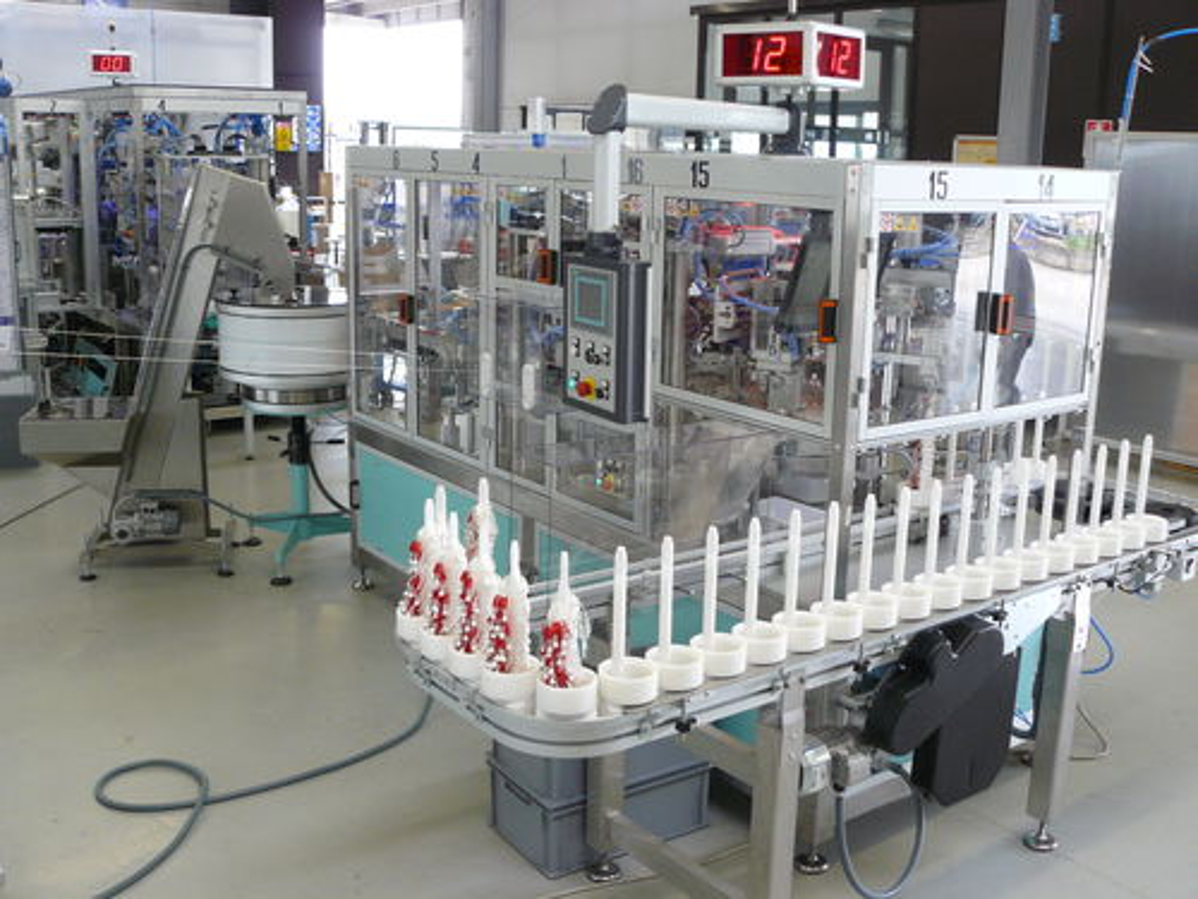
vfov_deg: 39.7
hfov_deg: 51.4
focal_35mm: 36
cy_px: 450
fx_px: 1246
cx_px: 599
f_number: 4
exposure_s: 1/30
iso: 200
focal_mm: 6
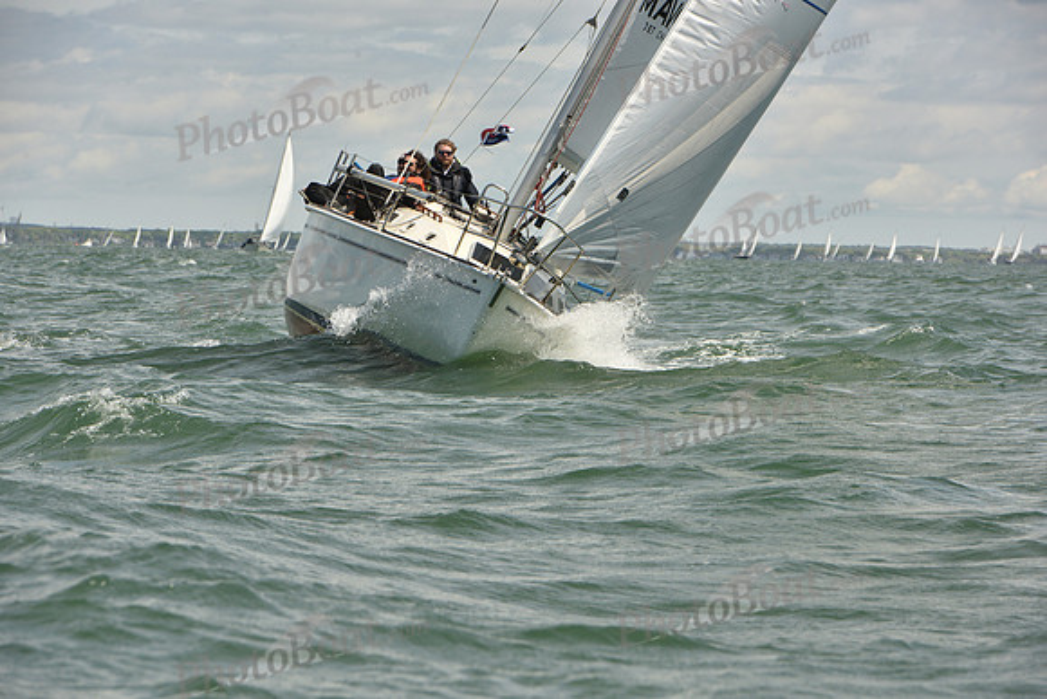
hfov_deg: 10.3
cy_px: 350
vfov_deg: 6.9
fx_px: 5818
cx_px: 524
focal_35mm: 200
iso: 320
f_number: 11
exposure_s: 1/800
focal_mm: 200
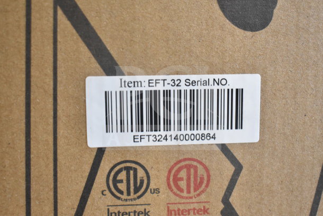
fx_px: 431
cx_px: 162
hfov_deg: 41.1
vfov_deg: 28.1
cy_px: 108
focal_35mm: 48
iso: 2500
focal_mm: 32
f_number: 4.5
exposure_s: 1/50
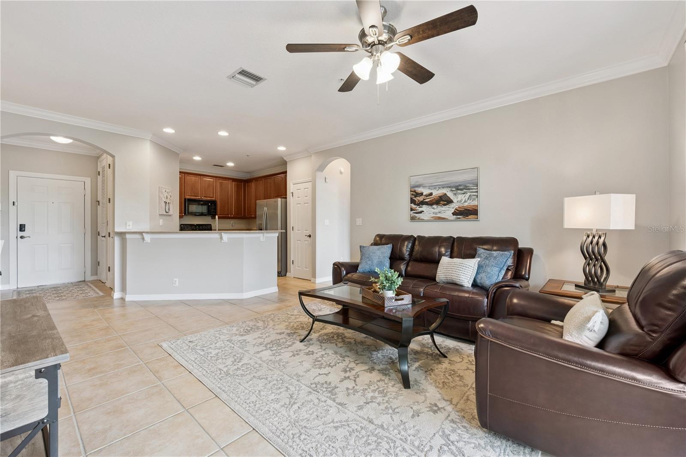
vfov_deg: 77.3
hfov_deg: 100.4
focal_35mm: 15
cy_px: 228
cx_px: 343
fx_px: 286
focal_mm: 15
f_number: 9
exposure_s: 1/6
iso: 200
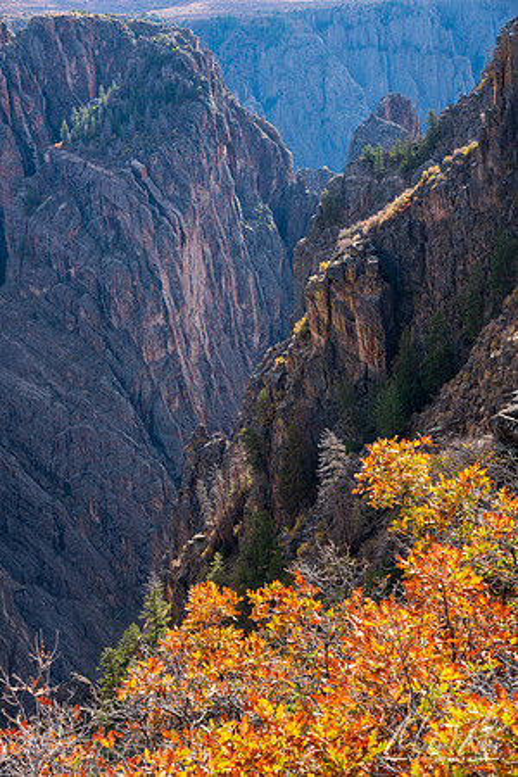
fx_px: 1511
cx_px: 259
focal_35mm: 70
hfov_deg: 19.5
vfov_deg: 28.8
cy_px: 388
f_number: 13
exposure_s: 1/40
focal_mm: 70
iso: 100
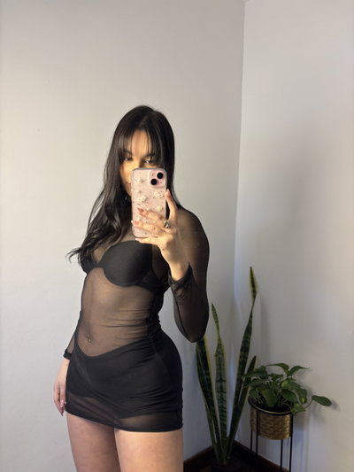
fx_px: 354
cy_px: 236
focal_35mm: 26
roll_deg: -3.7
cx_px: 177
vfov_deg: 67.3
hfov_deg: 53.1
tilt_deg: -16.2
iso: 50
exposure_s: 1/100
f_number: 1.6
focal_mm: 5.96
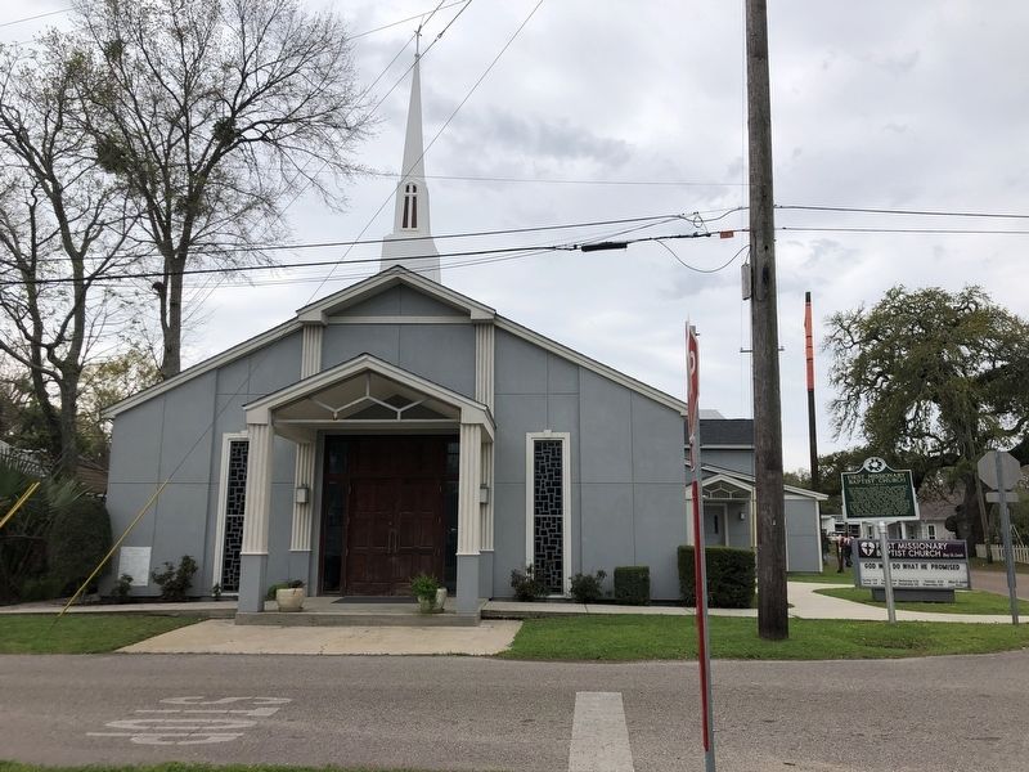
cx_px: 514
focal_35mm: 28
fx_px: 832
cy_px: 386
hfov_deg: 63.4
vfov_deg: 49.7
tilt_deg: +10.2
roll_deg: -0.6
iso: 20
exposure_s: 1/917
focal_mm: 4
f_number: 1.8
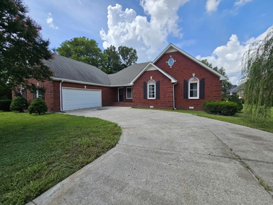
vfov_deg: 89.9
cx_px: 136
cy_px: 102
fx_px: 103
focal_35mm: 13
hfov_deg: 106.2
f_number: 2.2
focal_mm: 2.2
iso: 50
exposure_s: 1/1723
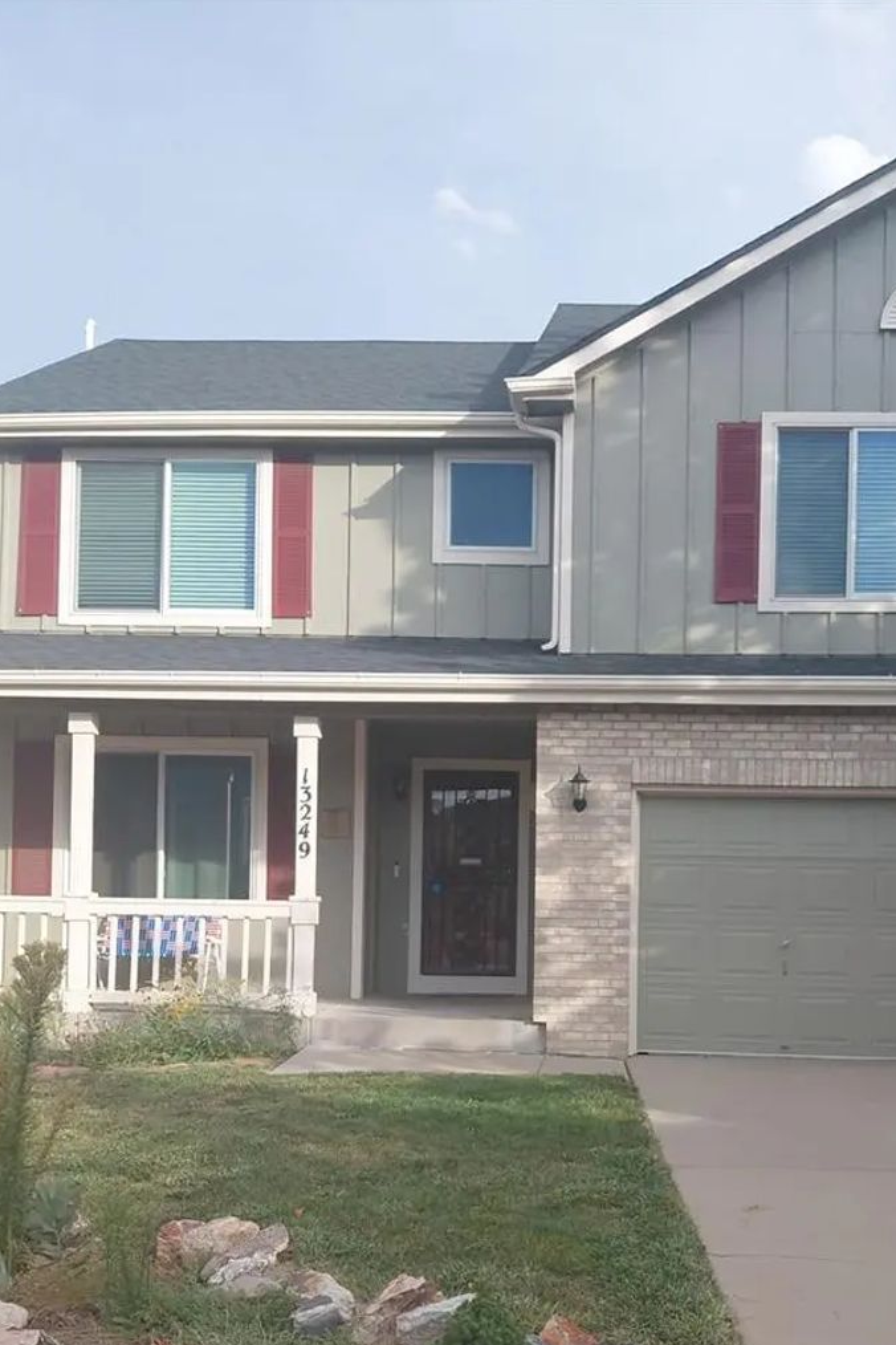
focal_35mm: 35
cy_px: 900
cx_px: 627
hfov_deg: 37.3
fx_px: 1307
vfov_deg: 53.3
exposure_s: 1/1140
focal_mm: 4.69
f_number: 1.8
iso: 50
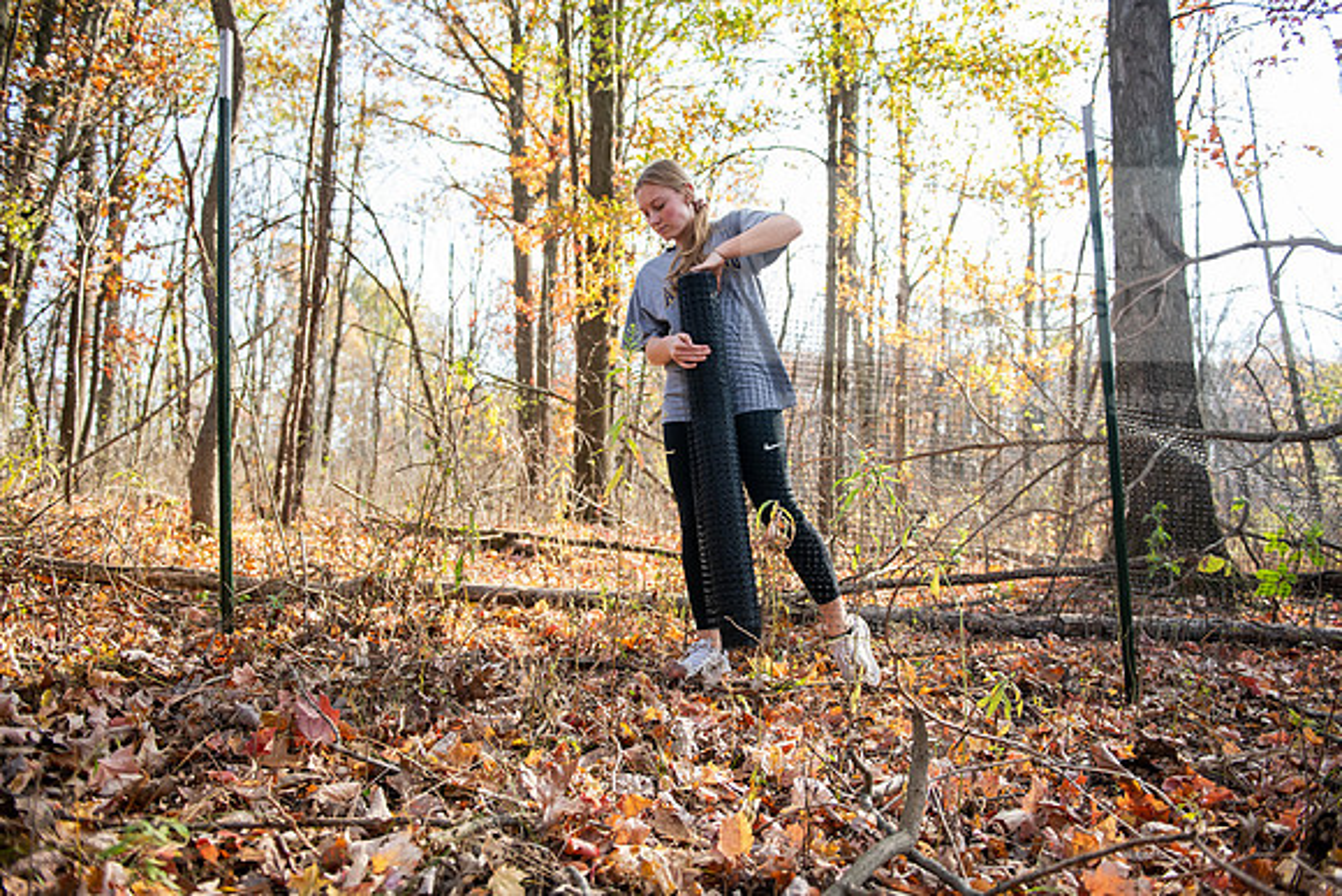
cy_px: 448
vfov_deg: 46.4
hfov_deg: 65.5
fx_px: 1044
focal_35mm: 28
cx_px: 671
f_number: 3.2
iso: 250
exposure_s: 1/400
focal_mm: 28
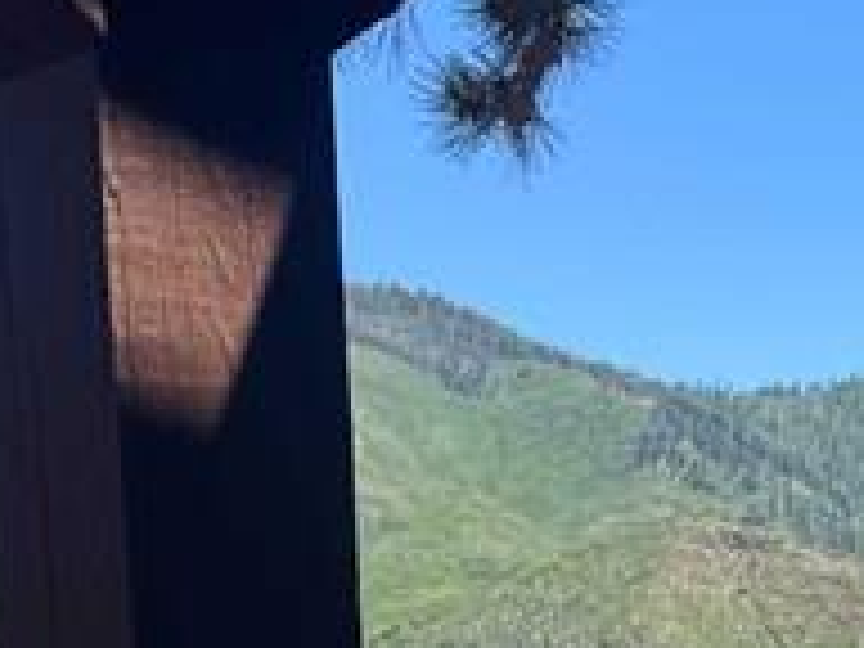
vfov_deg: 10.7
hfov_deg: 14.8
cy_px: 1274
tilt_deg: -8.6
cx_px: 1058
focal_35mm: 128
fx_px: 3195
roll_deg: -0.6
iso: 80
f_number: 1.78
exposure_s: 1/2105
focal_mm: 6.76
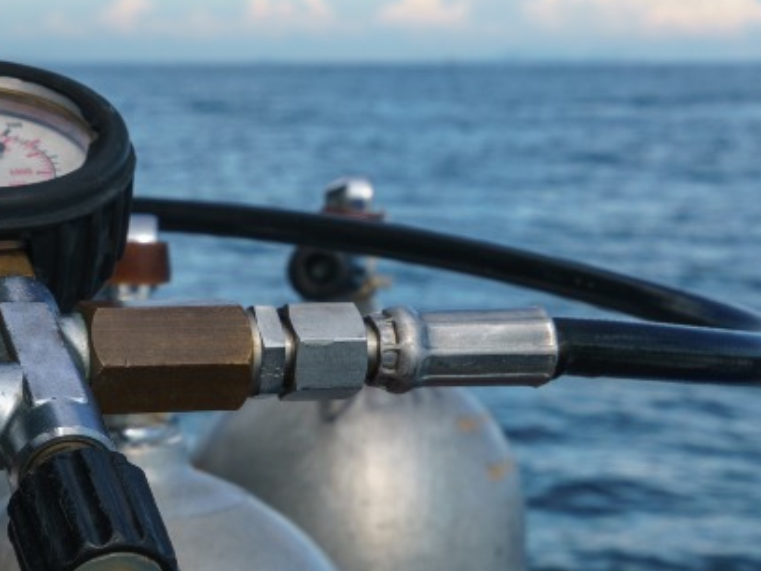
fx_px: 2176
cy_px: 422
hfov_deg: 19.7
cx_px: 198
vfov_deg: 14.9
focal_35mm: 99
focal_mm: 35
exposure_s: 1/200
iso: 250
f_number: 11
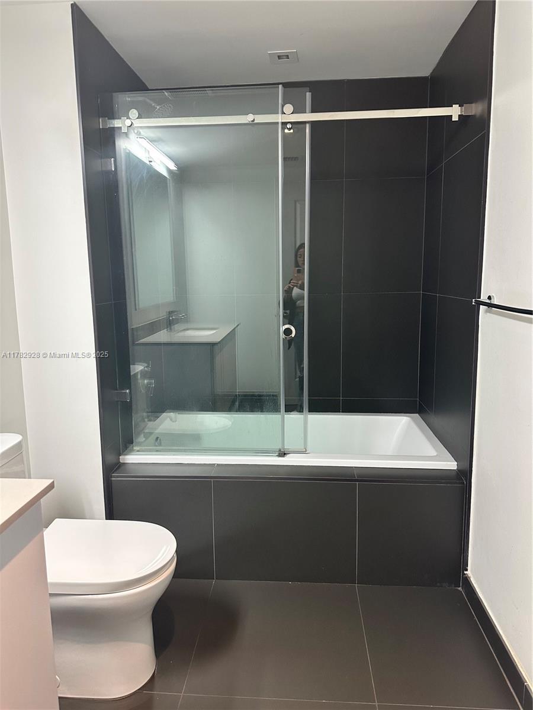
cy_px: 355
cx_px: 266
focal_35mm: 24
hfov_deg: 56.8
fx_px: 493
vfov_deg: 71.6
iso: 200
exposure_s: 1/60
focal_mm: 6.86
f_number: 1.78
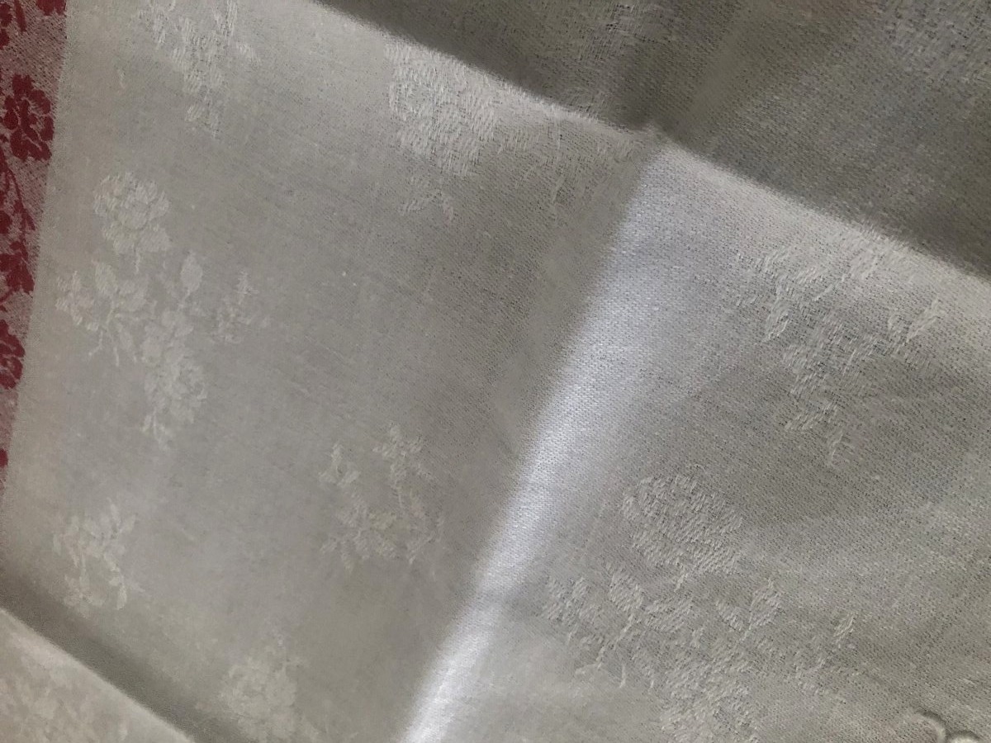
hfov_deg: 63.4
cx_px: 496
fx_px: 802
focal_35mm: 28
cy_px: 372
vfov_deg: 49.7
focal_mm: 3.99
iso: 80
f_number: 1.8
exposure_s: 1/15
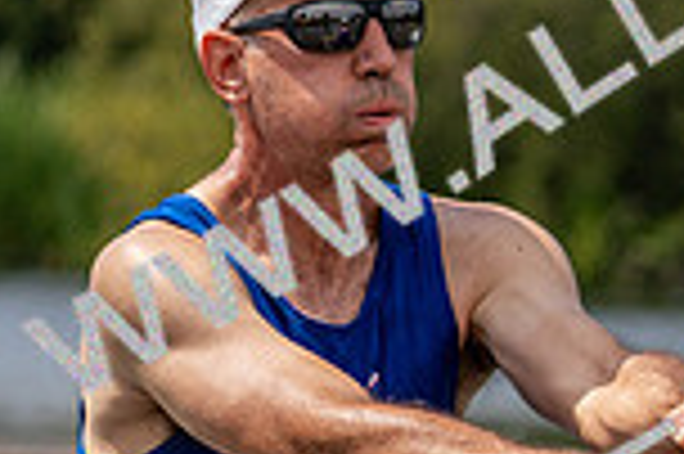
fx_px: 14500
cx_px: 580
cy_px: 407
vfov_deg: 1.8
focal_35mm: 764
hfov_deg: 2.7
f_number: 5.6
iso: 200
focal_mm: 200
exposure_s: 1/1600
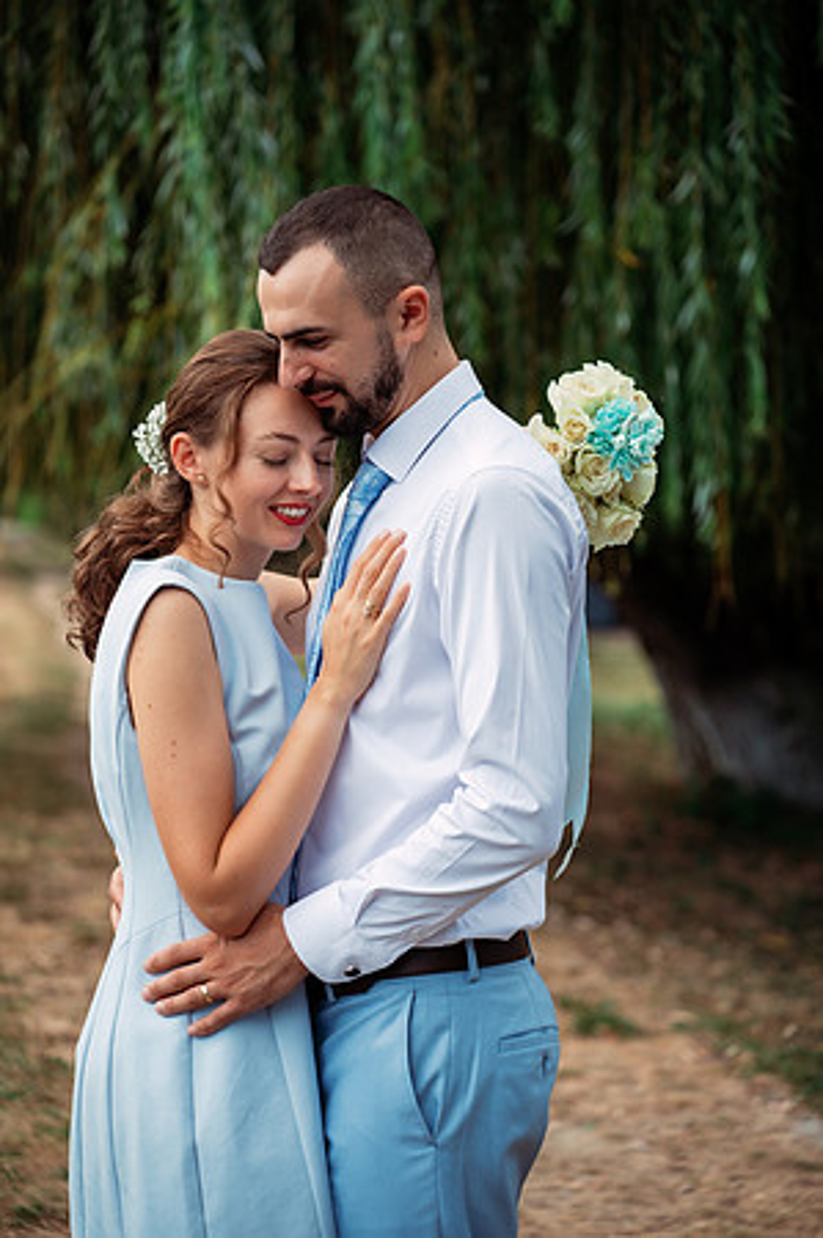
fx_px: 2578
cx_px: 412
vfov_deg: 27.0
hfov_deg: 18.1
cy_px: 619
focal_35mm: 75
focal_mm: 75
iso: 250
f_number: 2.8
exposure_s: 1/800
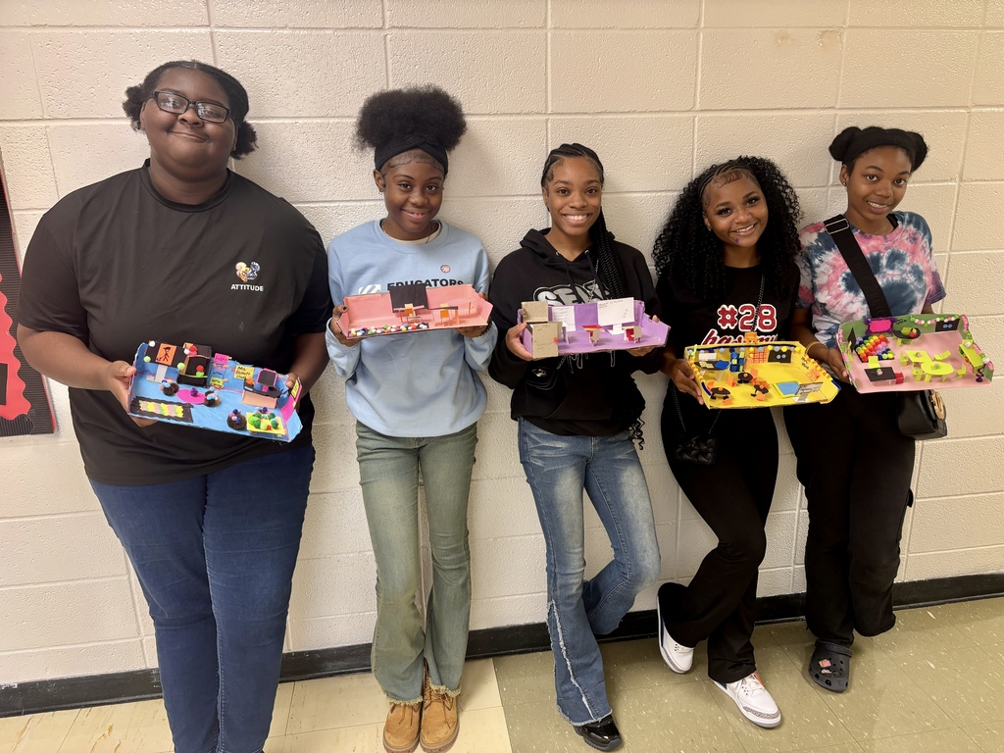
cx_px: 502
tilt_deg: -16.2
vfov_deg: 53.1
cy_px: 376
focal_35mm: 26
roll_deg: +1.4
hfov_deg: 67.3
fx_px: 754
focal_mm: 5.96
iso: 125
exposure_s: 1/60
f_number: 1.6
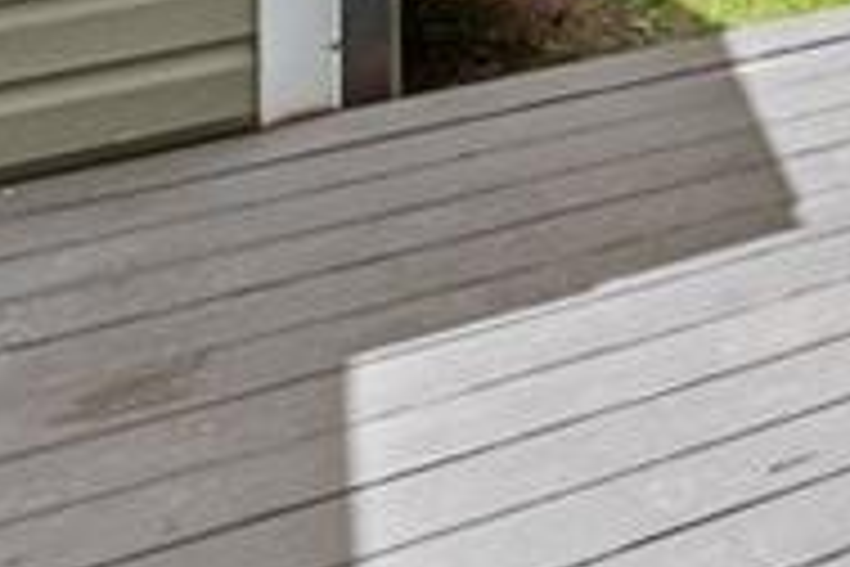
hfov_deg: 15.6
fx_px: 1871
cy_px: -686
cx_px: 1970
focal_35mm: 79
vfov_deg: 13.7
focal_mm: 14.6
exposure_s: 1/1600
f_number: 7.1
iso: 800
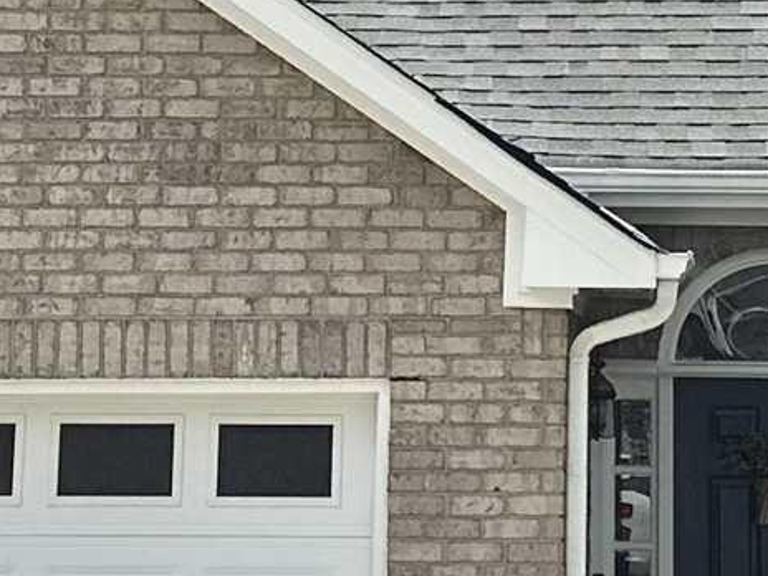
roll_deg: -0.8
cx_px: 553
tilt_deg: +10.7
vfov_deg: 9.0
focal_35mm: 159
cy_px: -351
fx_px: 3528
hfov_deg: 12.4
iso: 80
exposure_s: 1/15625
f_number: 1.78
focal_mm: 6.86
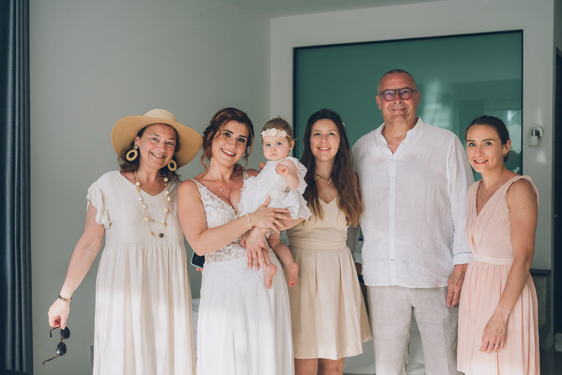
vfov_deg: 27.0
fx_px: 780
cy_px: 188
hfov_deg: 39.6
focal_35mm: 50
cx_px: 281
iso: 250
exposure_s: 1/250
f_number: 3.2
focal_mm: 50
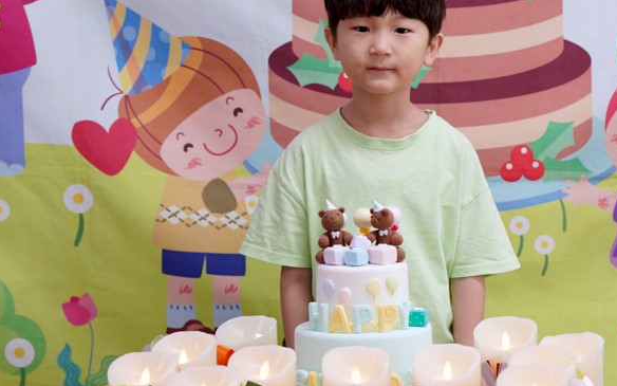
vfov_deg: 11.9
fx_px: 1850
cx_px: 389
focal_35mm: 110
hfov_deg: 18.9
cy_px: 113
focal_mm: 70
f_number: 4
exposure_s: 1/160
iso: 1000
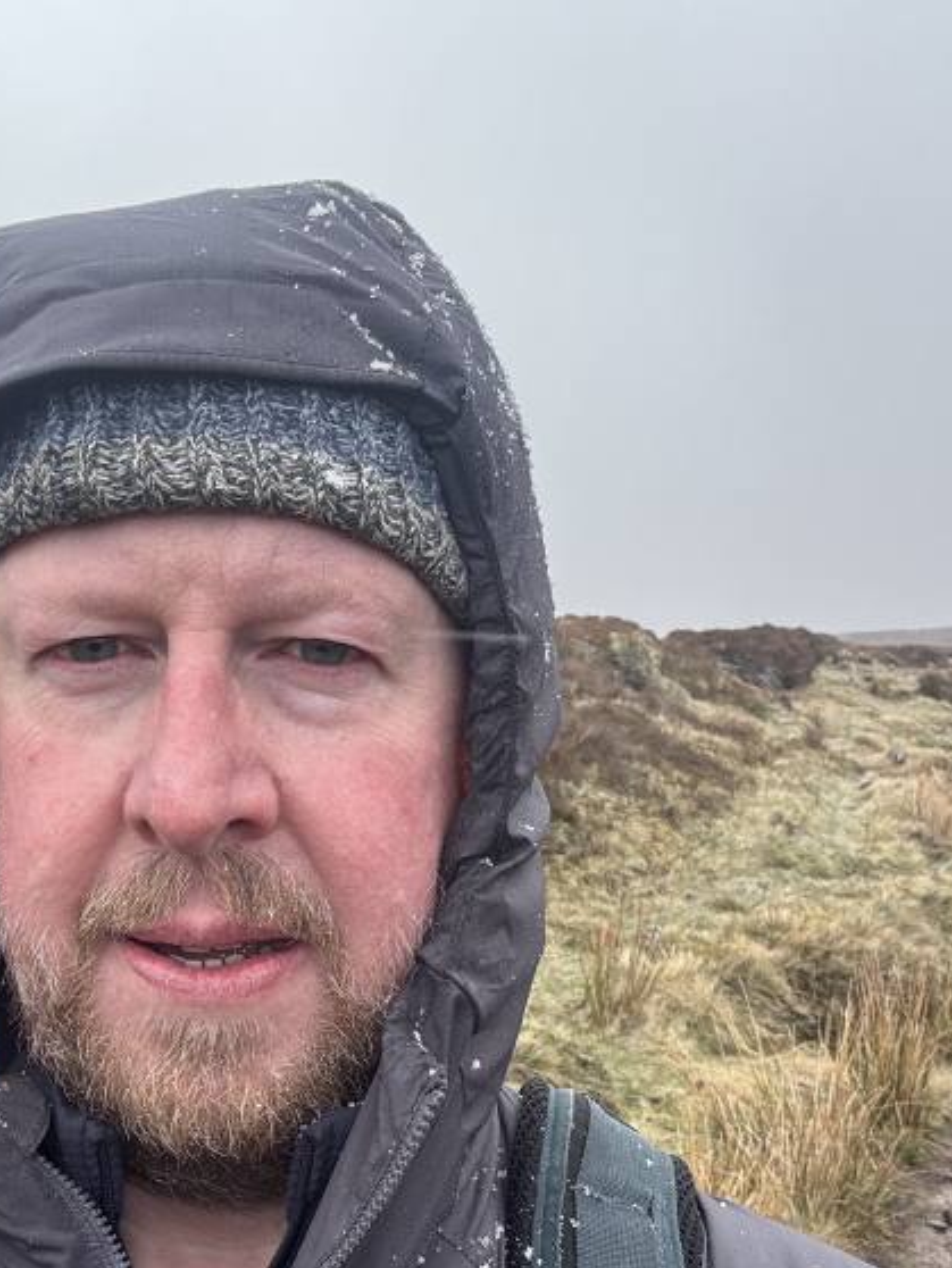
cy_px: 907
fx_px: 1576
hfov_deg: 33.5
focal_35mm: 43
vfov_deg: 42.8
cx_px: 361
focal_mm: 2.69
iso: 25
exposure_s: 1/180
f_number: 1.9
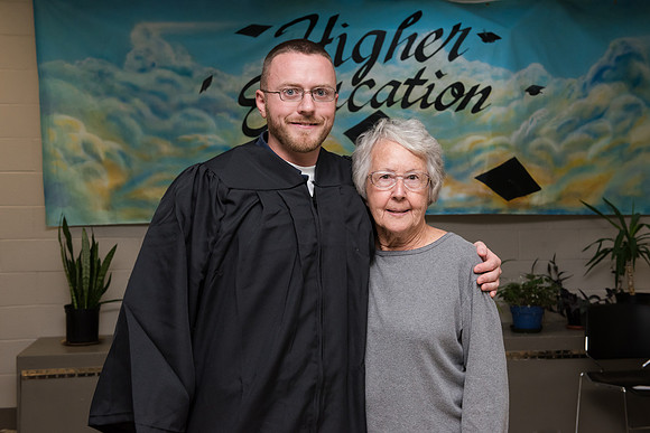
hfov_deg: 41.1
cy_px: 216
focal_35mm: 48
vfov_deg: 28.1
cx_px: 325
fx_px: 867
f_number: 8
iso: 1250
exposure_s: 1/160
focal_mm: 48
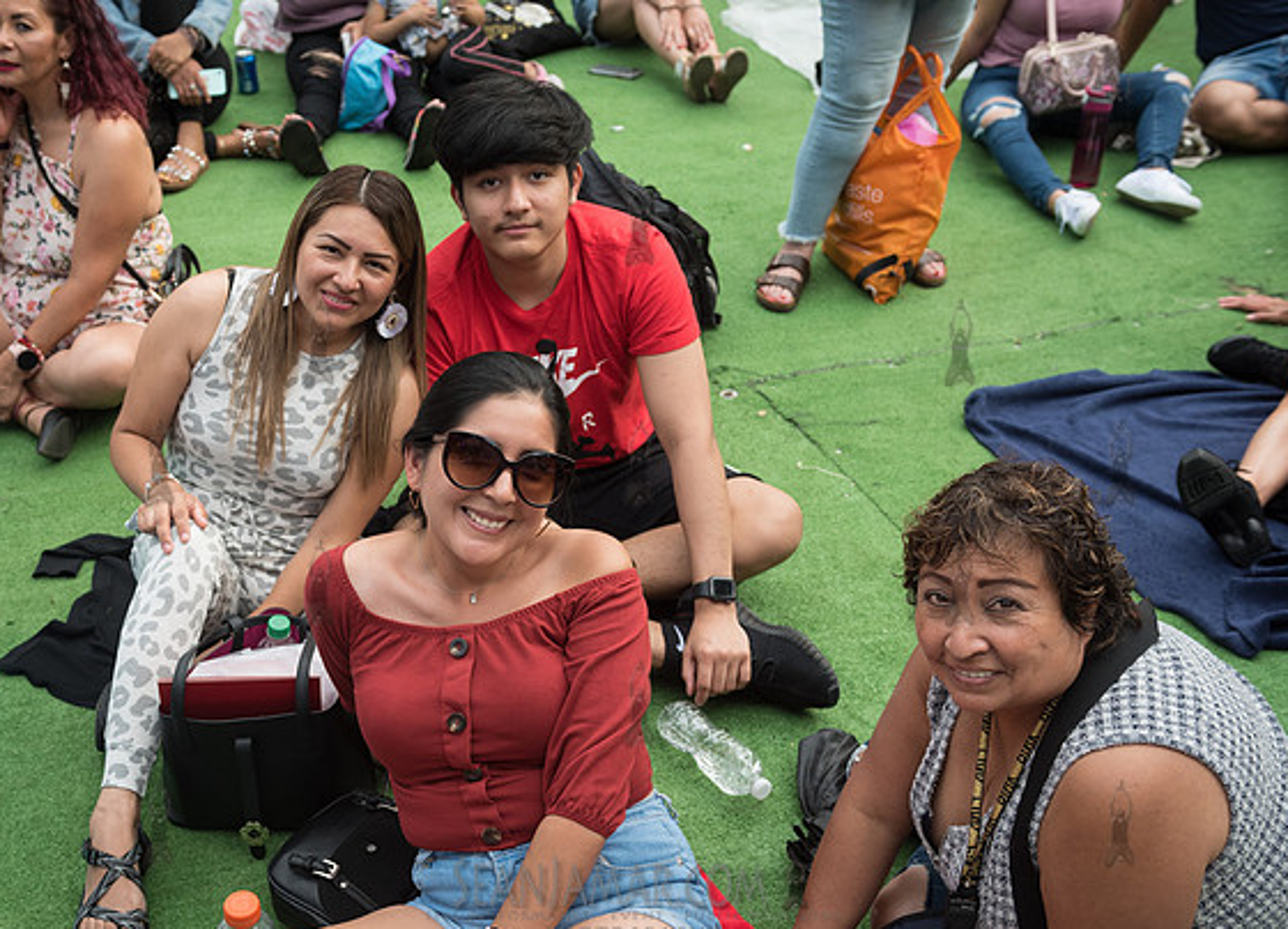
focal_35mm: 43
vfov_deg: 32.8
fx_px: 1578
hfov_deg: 44.0
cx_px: 484
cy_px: 494
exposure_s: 1/640
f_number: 4.5
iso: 500
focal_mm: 34
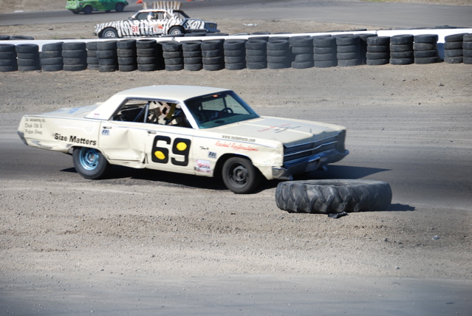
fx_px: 1615
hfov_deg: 16.6
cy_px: 158
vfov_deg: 11.2
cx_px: 236
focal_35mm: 123
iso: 100
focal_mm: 82
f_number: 5.6
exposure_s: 1/500
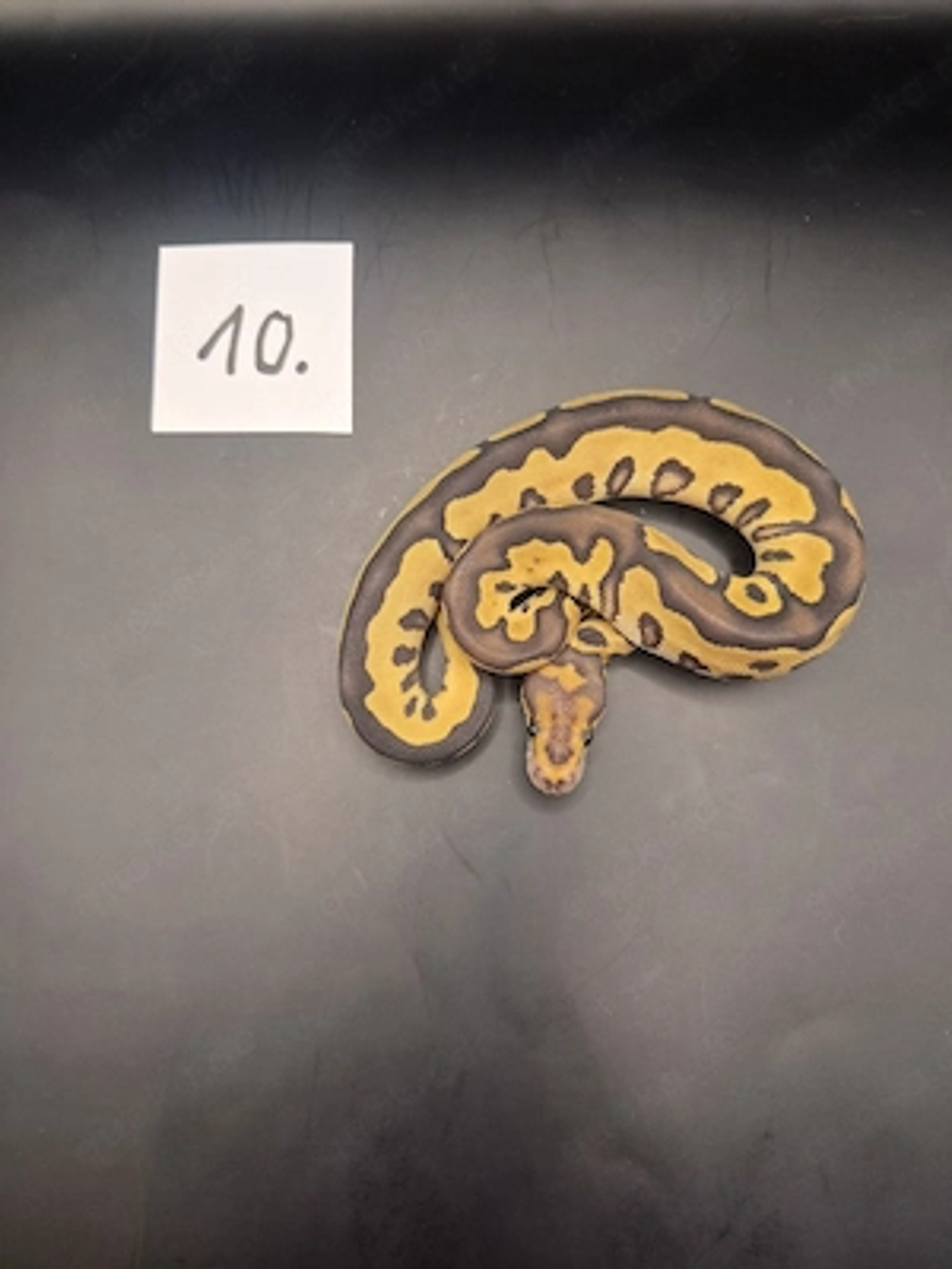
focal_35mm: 23
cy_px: 634
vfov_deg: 73.9
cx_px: 476
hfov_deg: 58.9
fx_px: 843
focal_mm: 5.4
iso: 200
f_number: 1.8
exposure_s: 1/57.1
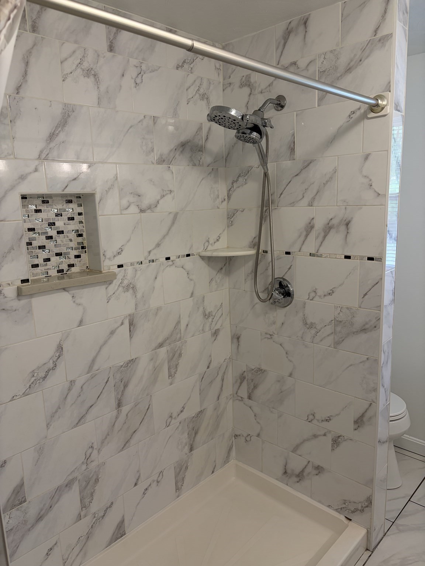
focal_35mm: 26
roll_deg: +2.5
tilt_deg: -11.2
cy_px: 283
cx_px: 212
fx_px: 426
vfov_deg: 67.3
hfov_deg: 53.1
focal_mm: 5.96
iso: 100
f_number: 1.6
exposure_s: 1/120
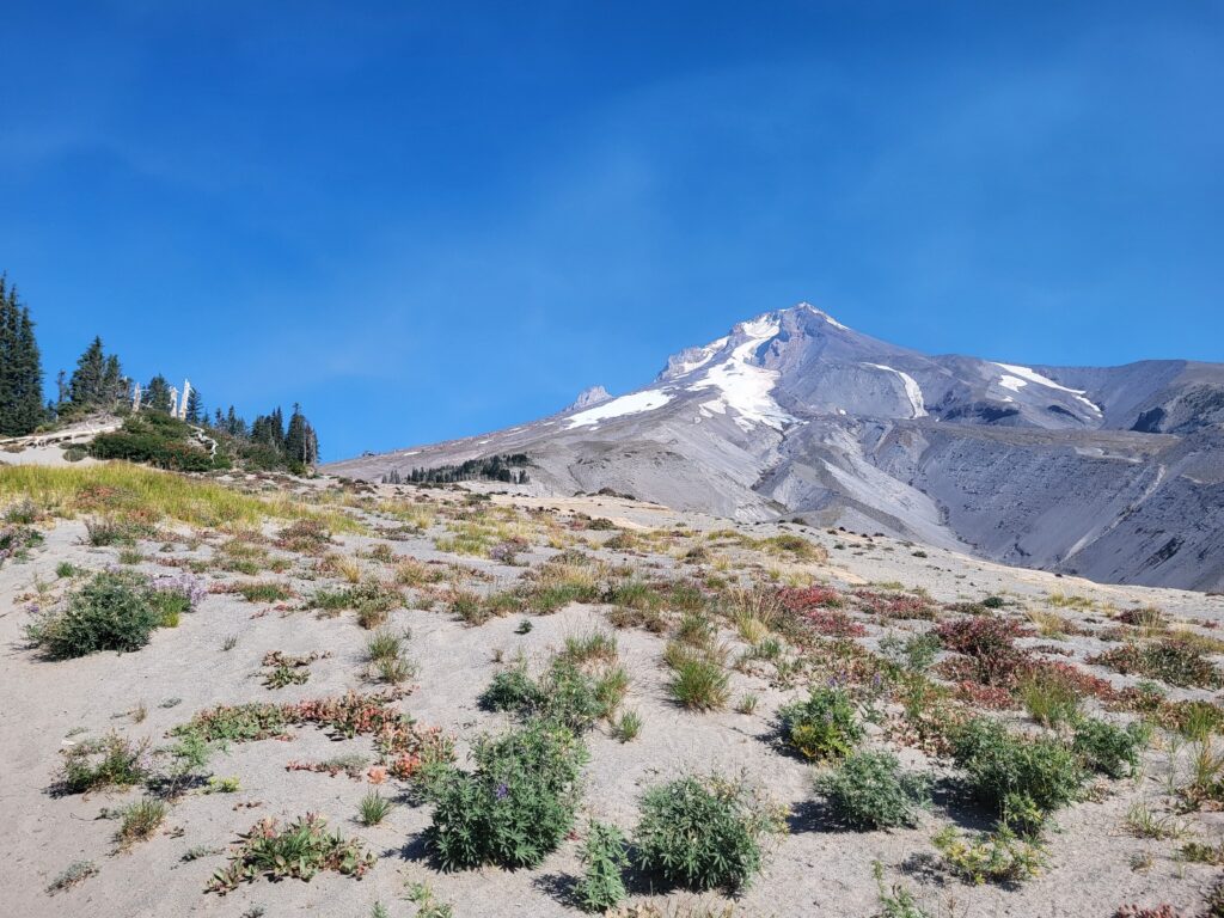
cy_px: 459
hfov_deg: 67.3
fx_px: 919
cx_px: 612
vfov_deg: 53.1
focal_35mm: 26
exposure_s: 1/2500
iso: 40
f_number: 1.8
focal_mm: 5.4
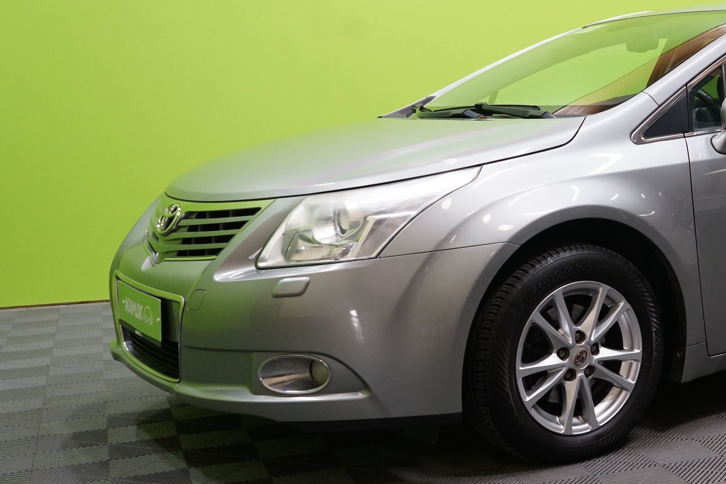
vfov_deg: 24.6
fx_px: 1109
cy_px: 199
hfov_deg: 34.3
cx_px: 650
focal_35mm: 55
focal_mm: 30
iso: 1600
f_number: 4.5
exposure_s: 1/160
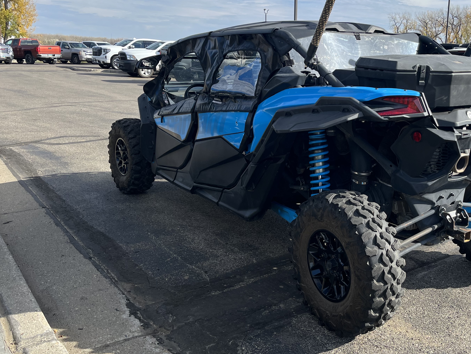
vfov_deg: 36.7
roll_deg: -1.5
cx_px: 330
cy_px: 152
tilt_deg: -7.7
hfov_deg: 46.8
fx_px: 531
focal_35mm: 39
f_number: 1.6
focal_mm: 5.1
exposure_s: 1/2513
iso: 50
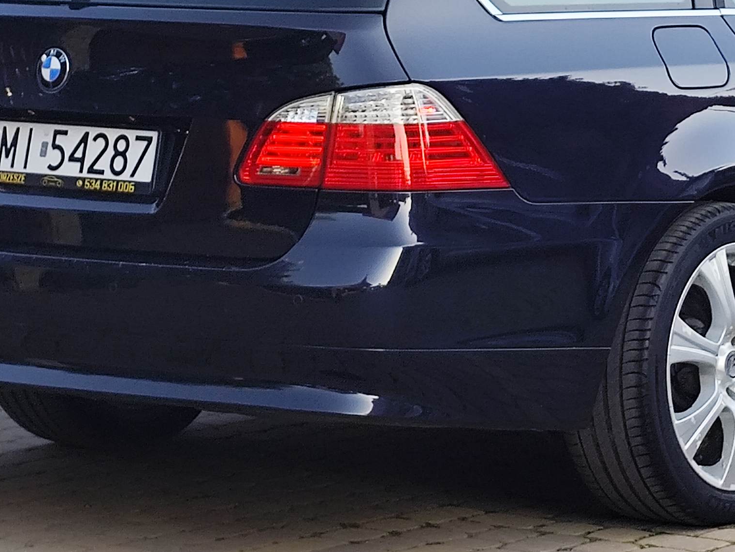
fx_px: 3589
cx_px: 611
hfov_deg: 11.6
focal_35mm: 169
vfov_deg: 8.7
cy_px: 22
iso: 50
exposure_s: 1/339
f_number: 1.65
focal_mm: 6.19
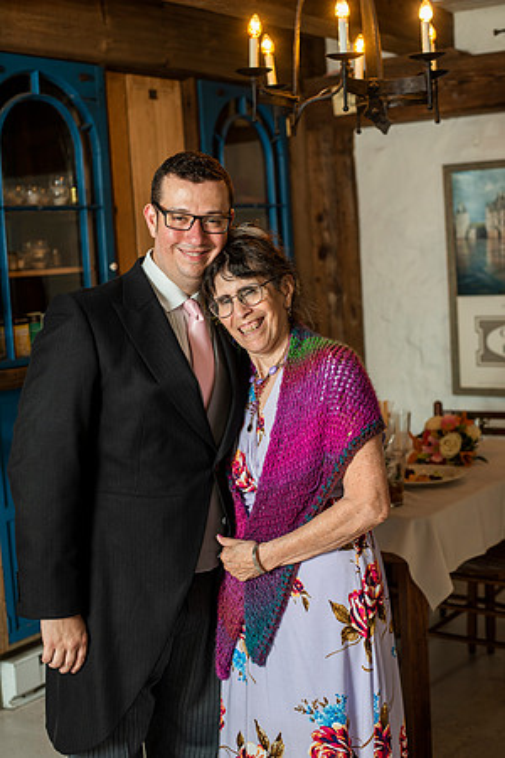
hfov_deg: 27.0
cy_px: 379
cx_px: 252
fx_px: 1052
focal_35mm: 50
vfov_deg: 39.6
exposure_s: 1/80
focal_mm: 50
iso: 500
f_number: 3.5
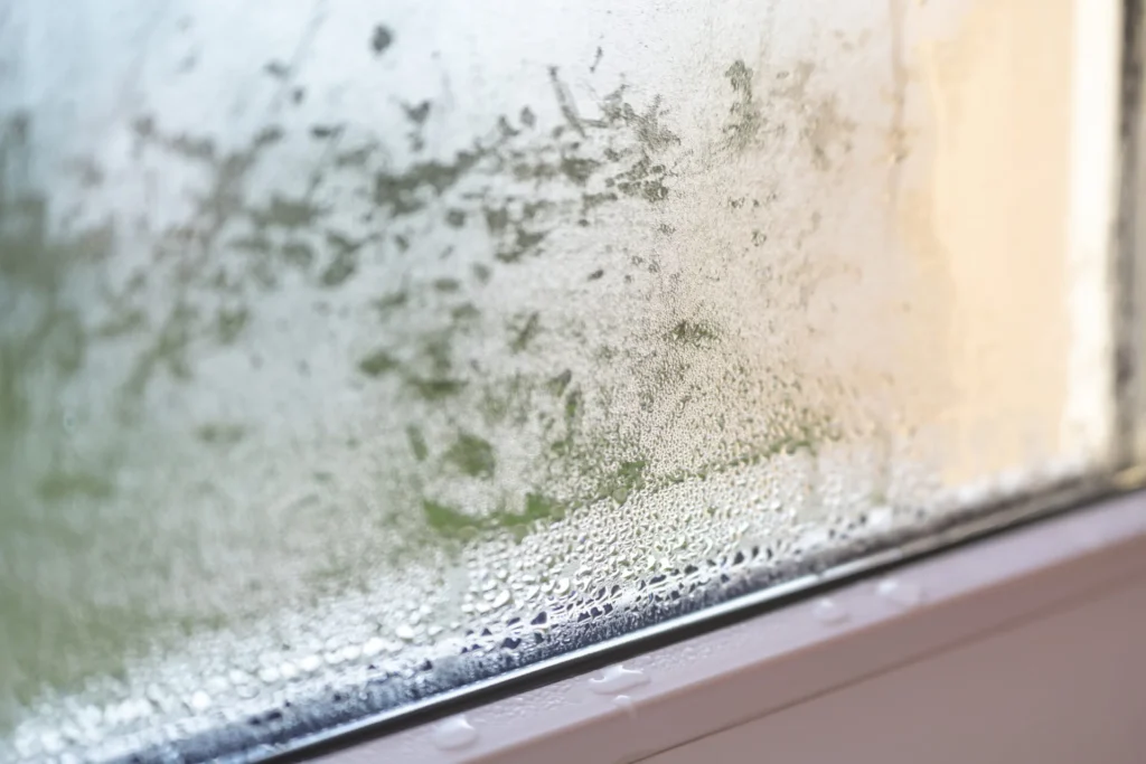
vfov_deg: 19.5
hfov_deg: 28.8
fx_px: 2228
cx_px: 573
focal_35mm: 70
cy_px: 382
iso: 100
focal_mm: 70
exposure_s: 1/160
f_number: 2.8
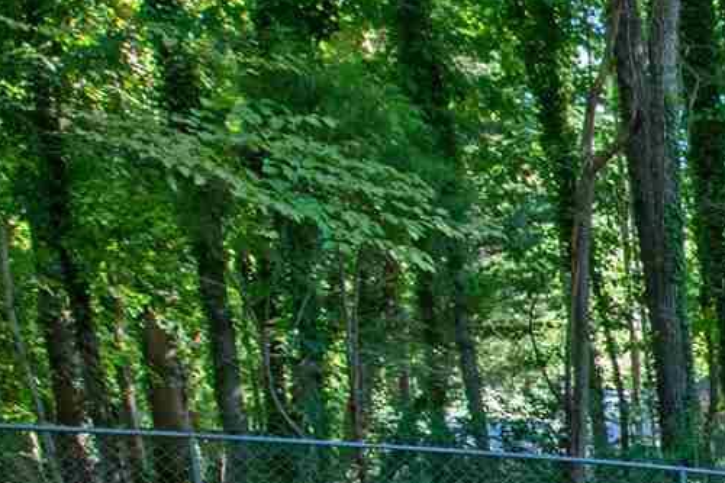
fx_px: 1731
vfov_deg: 14.4
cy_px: 806
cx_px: 1615
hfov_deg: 15.8
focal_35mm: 86
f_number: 5
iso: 500
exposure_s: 1/80
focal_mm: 14
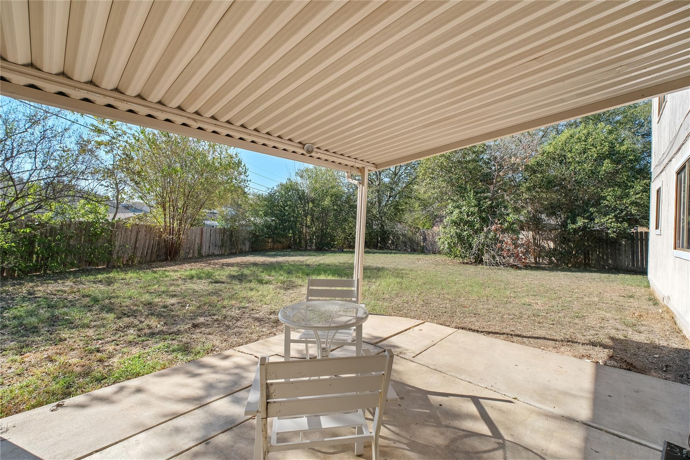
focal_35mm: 15
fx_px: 287
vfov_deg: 77.3
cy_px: 230
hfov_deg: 100.4
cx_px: 345
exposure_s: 1/200
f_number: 4.5
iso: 160
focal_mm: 10
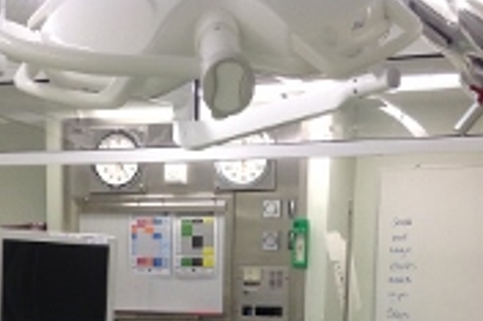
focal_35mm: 93
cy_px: 447
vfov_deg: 14.0
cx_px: 173
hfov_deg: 21.9
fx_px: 1247
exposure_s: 1/60
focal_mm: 4.28
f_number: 2.4
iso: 64
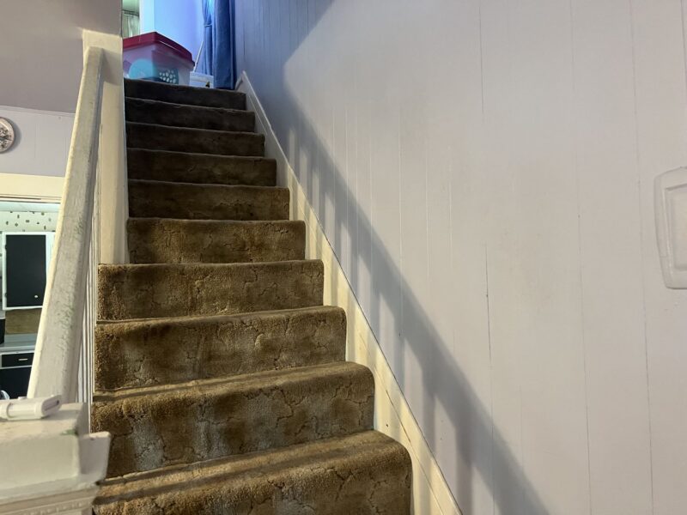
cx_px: 344
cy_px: 258
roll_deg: +0.8
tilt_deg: +2.4
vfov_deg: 53.1
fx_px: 516
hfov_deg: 67.3
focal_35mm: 26
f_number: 1.5
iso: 400
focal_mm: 5.7
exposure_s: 1/40
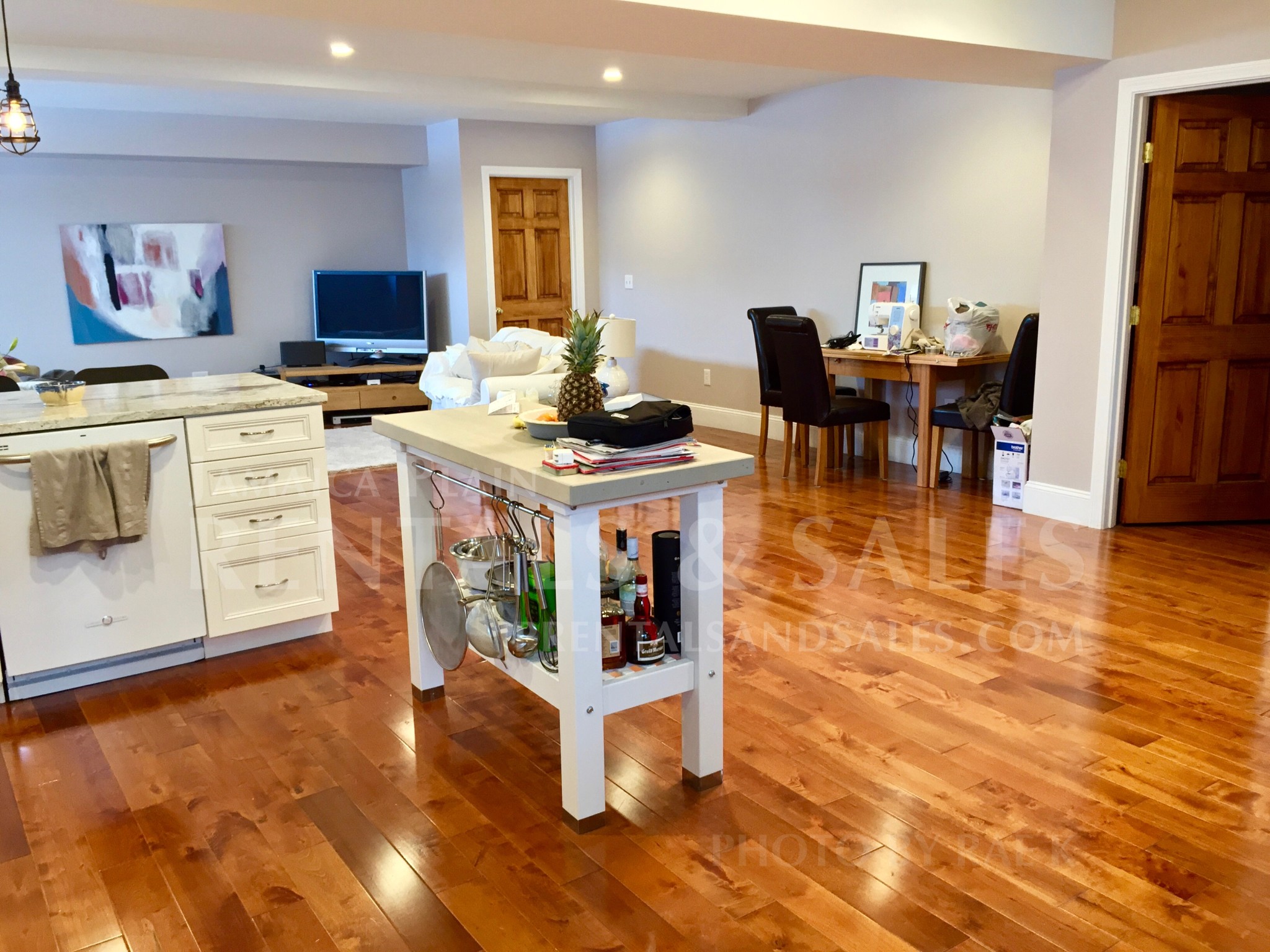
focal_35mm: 29
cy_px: 476
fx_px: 1064
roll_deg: +0.4
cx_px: 635
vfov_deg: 48.2
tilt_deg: -12.1
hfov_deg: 61.7
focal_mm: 4.15
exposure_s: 1/30
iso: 125
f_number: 2.2
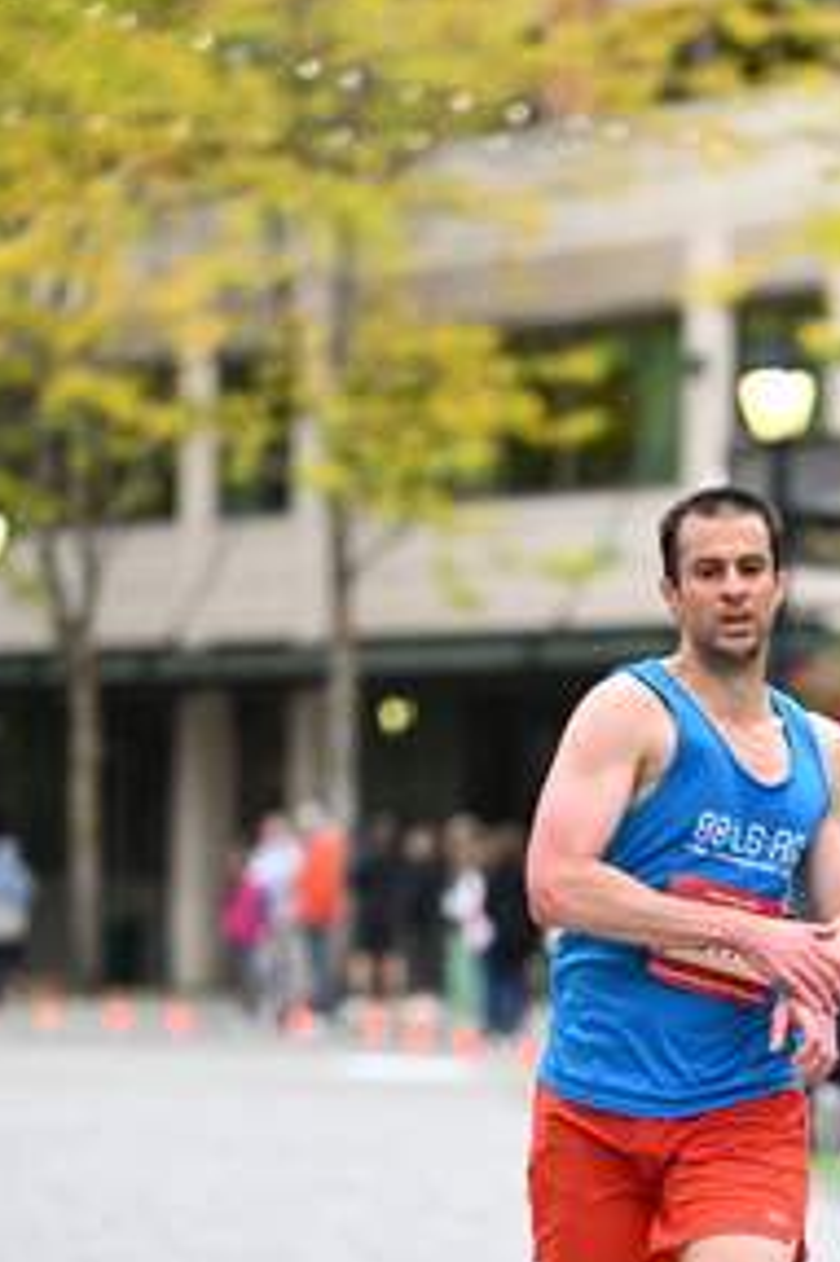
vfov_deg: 8.3
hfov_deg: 5.5
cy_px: 1042
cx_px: 767
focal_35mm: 249
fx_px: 8725
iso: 1600
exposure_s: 1/1600
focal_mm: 130
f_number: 2.8
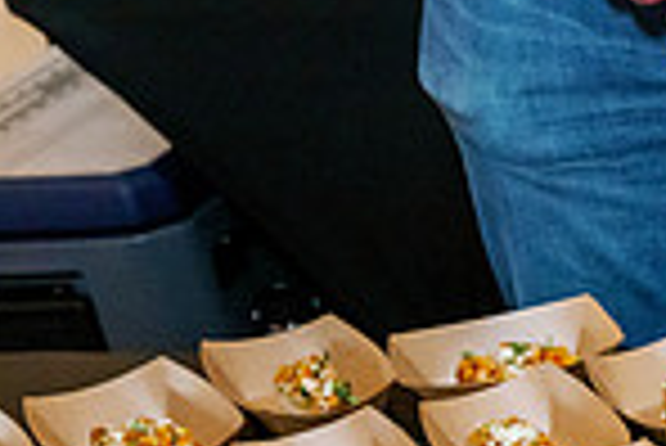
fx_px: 1741
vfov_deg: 14.2
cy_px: 511
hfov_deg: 18.0
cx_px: 1138
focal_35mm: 94
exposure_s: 1/100
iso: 2000
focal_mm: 24
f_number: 6.3
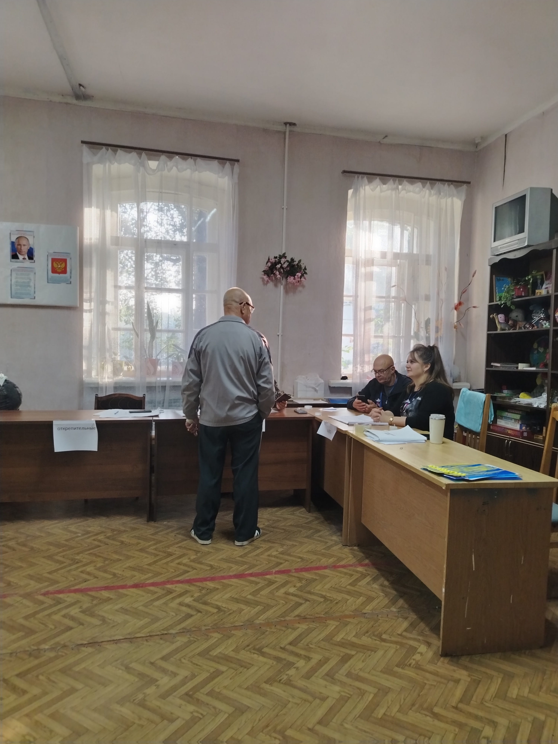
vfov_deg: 71.6
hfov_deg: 56.8
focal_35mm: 24
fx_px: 516
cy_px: 372
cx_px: 279
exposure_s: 1/50
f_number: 1.75
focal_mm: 5.25
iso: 353
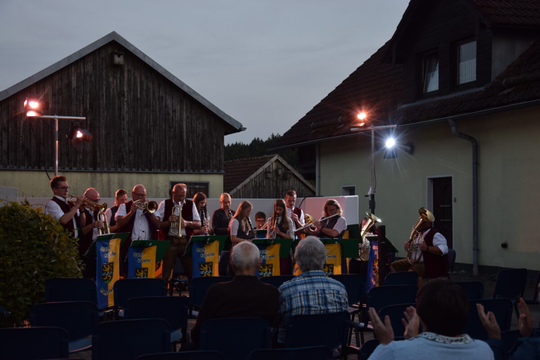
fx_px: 855
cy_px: 180
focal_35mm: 57
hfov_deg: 35.0
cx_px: 270
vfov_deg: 23.8
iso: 400
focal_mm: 38
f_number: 4.5
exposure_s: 1/80
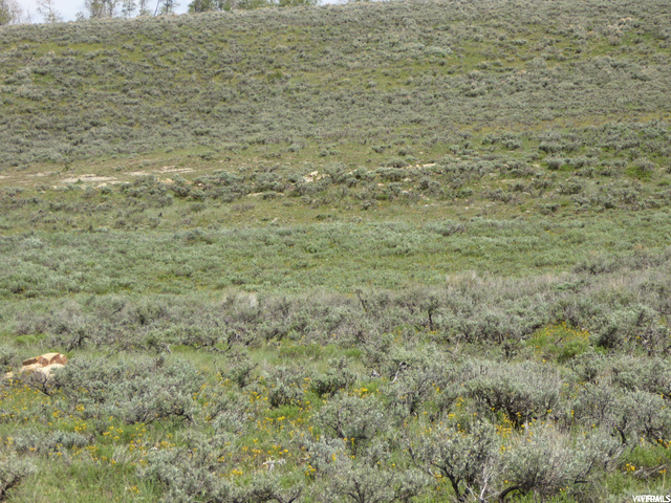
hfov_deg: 14.3
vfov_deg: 10.7
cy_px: 252
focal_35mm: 138
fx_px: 2675
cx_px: 336
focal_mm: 22.3
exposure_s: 1/320
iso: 100
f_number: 5.2
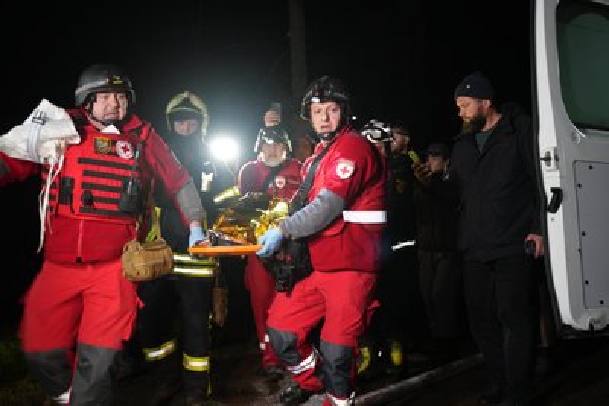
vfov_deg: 34.2
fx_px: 660
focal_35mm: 39
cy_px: 203
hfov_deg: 49.5
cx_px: 304
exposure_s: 1/40
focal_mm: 39
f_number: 2.8
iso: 800
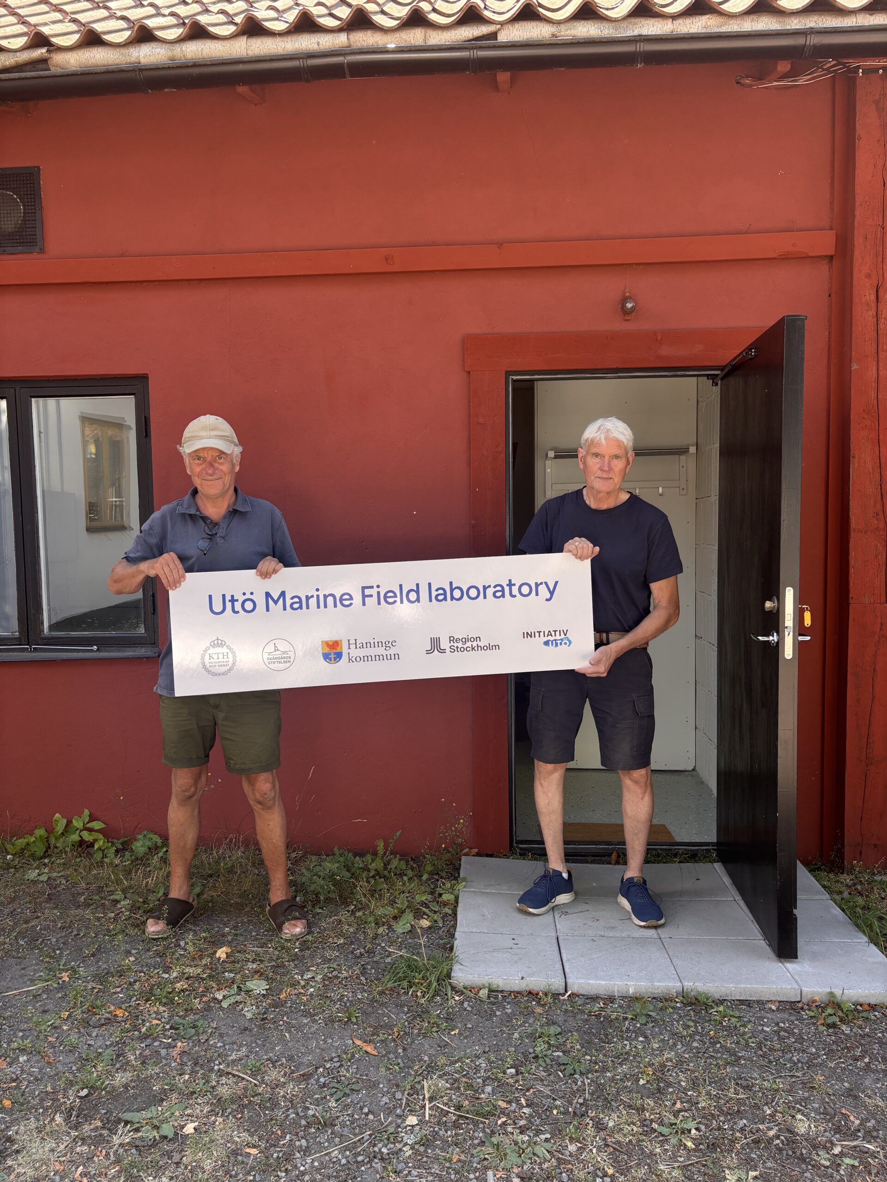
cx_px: 444
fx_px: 888
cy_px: 591
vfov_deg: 67.3
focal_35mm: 26
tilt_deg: -4.2
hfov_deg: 53.1
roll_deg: +1.0
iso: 50
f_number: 1.6
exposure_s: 1/268
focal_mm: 5.96
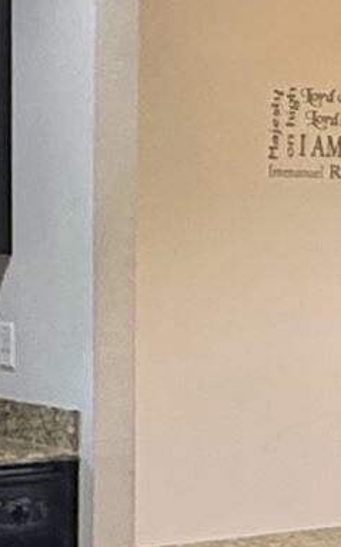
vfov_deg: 17.3
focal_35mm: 119
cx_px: -9
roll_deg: -0.3
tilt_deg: -7.4
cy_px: 468
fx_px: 1771
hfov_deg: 10.9
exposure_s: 1/120
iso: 500
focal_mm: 2.22
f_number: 2.2
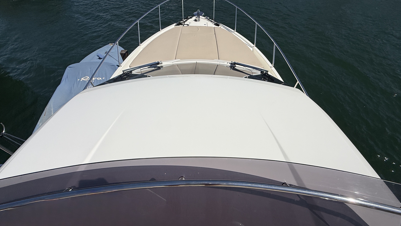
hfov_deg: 99.3
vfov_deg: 67.1
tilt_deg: -50.3
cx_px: 207
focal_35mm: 16
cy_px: 116
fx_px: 170
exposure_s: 1/7634
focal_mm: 2.22
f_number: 2.2
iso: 32
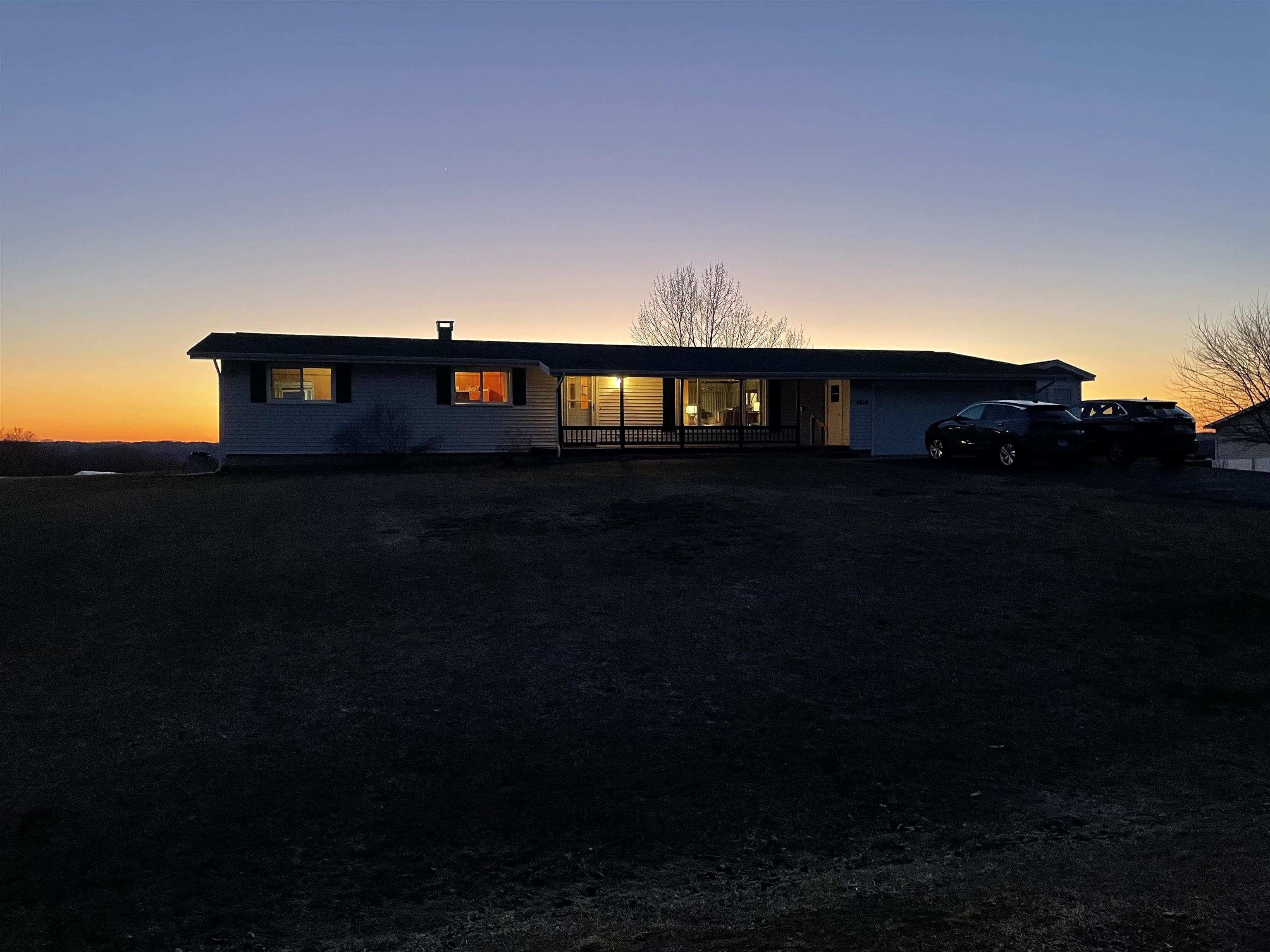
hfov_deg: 67.3
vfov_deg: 53.1
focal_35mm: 26
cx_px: 635
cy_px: 476
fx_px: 954
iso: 250
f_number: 1.6
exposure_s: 1/60
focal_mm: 4.2
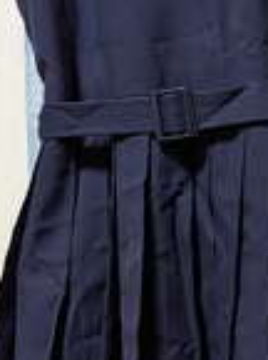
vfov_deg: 23.5
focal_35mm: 83
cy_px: 241
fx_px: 861
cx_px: 212
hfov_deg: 17.6
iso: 777
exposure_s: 1/120
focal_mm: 4.53
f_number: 1.7
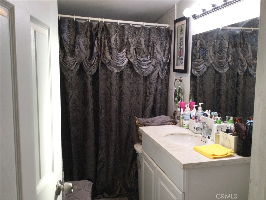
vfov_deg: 45.4
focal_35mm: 31
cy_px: 100
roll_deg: -2.2
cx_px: 133
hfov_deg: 58.4
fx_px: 238
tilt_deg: -8.2
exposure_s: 1/40
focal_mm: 3.3
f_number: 2.4
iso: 25
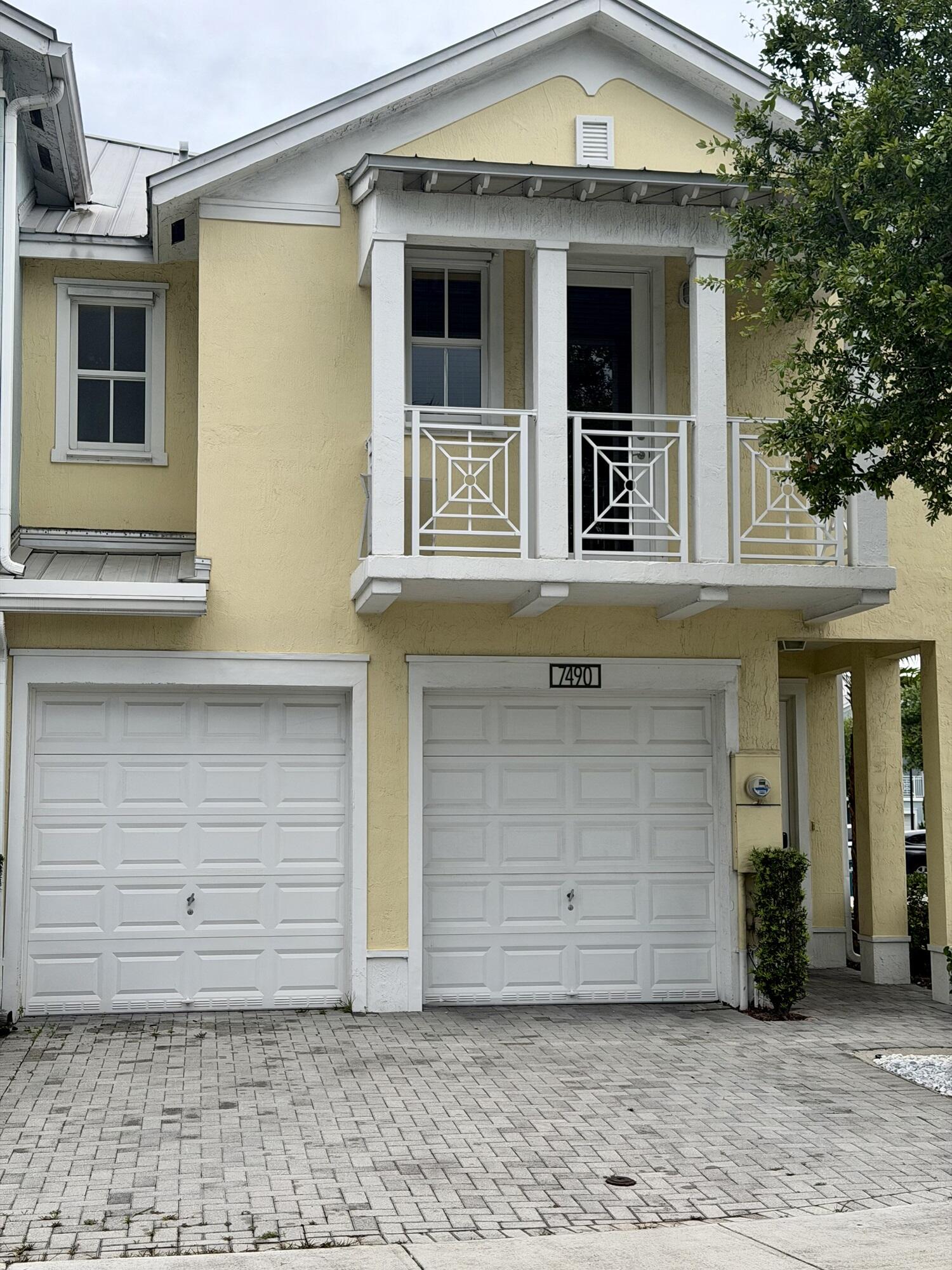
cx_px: 476
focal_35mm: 48
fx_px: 1760
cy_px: 635
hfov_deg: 30.3
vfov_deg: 39.7
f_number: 1.78
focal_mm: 6.76
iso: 80
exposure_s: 1/3378
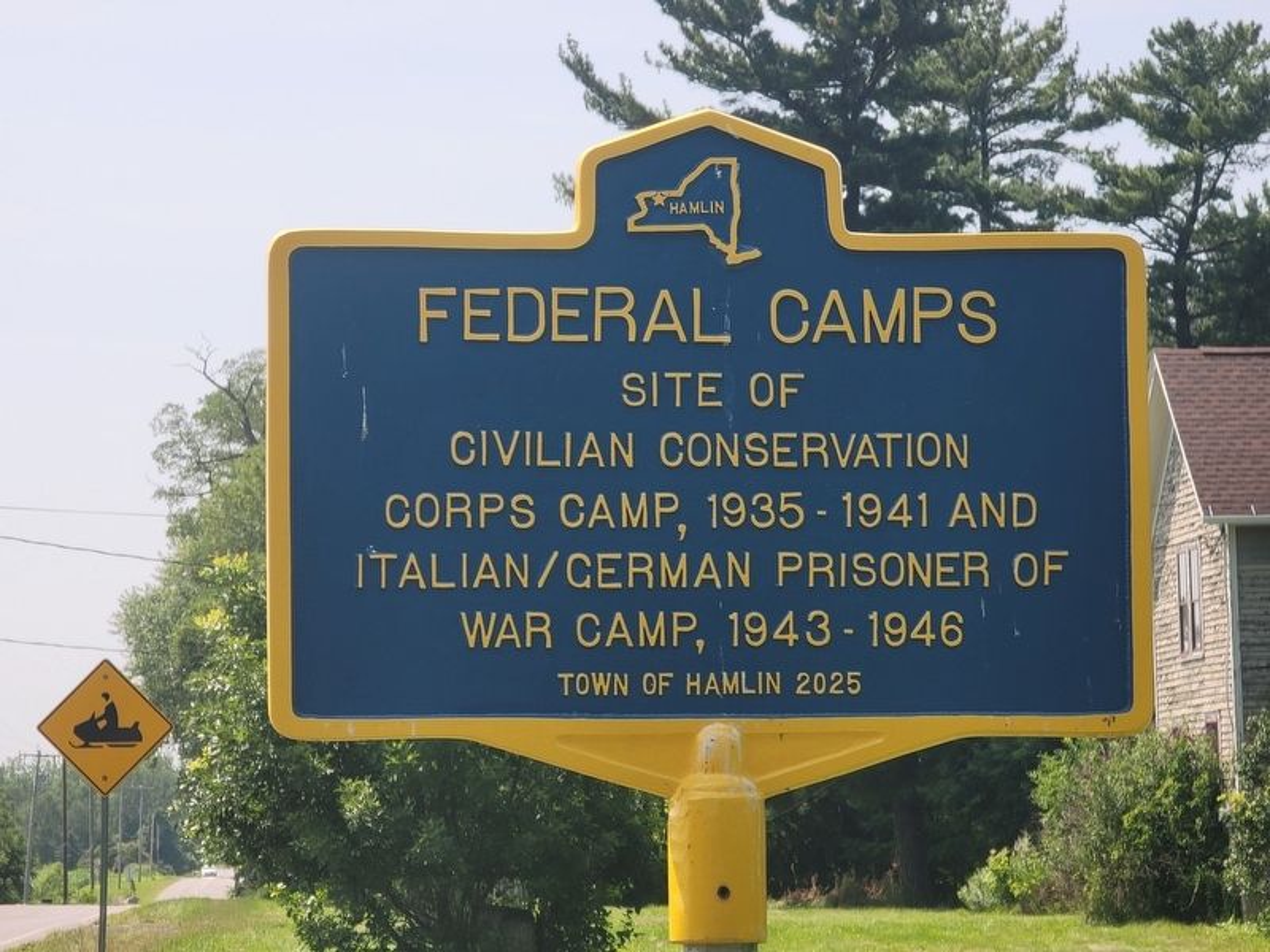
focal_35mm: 123
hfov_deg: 16.0
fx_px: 4513
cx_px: 635
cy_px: 476
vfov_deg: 12.0
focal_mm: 14.2
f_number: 3
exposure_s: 1/394
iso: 25
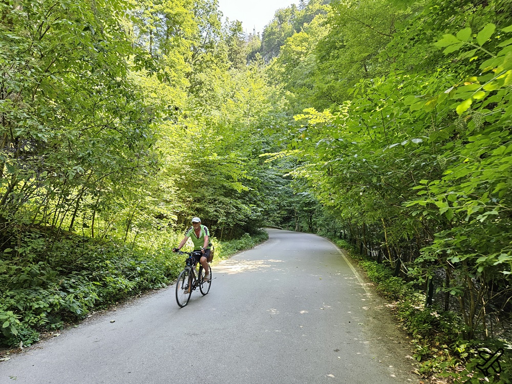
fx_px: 340
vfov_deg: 58.9
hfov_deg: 73.9
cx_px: 256
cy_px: 192
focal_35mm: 23
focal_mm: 5.4
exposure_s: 1/120
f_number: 1.8
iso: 125
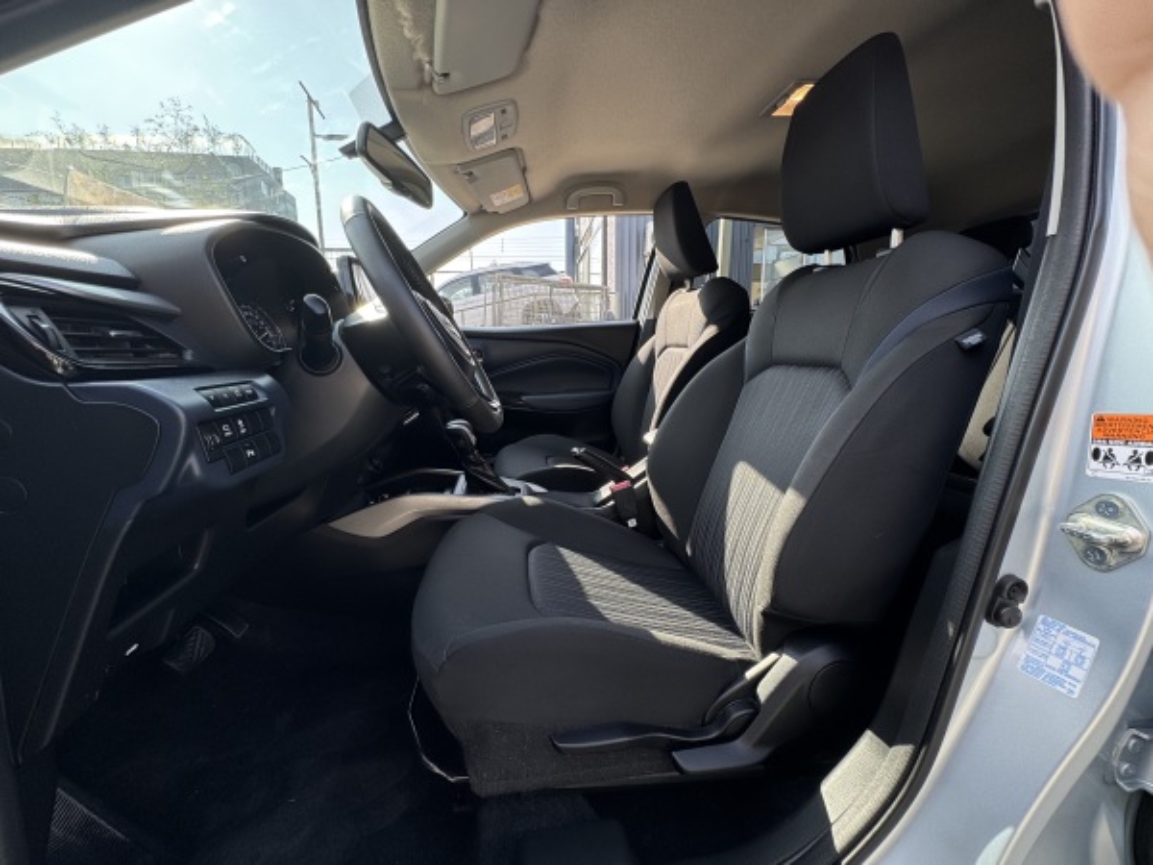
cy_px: 432
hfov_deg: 102.1
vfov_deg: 85.7
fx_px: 466
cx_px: 576
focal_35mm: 14
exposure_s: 1/227
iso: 40
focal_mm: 2.22
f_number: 2.2
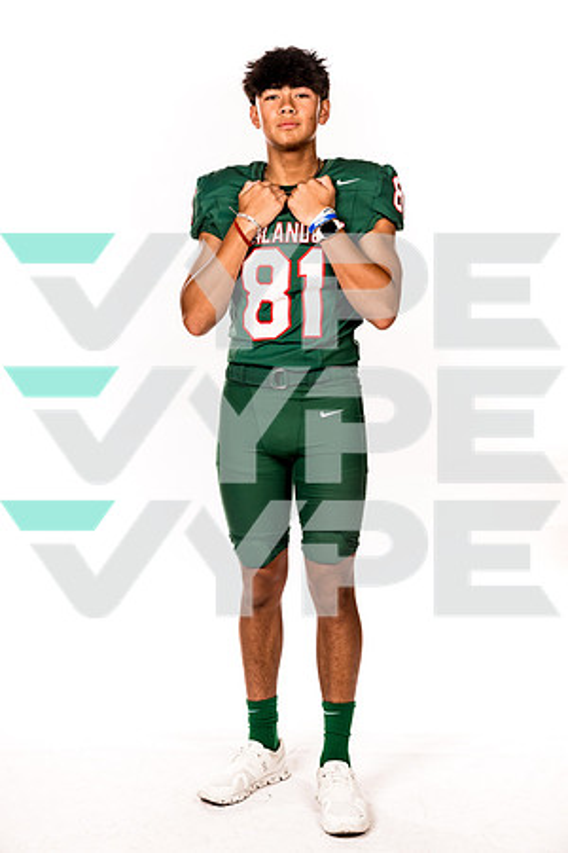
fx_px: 1302
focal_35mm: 55
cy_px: 426
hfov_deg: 24.6
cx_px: 284
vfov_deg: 36.2
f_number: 8
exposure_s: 1/400
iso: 800
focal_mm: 55
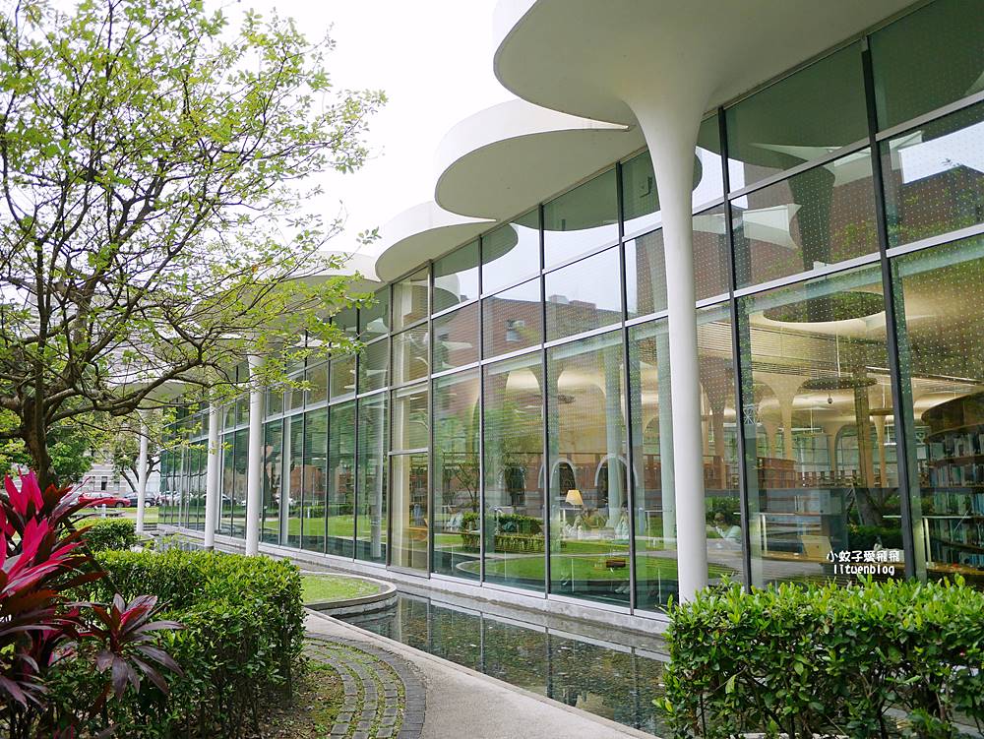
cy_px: 370
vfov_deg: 49.8
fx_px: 796
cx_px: 492
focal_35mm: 28
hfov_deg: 63.4
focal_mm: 14
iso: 200
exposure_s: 1/160
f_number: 2.5
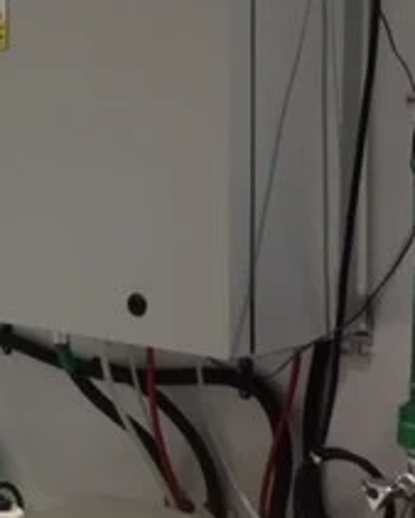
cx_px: -142
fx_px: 1319
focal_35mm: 86
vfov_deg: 22.2
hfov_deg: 16.7
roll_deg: -0.7
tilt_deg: -4.9
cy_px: 187
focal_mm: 4.15
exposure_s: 1/33
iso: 40
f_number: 2.2
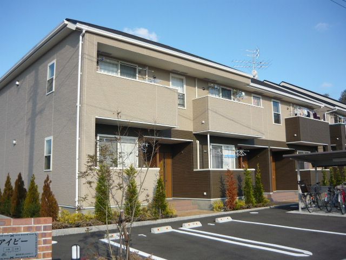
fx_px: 330
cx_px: 173
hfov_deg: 55.4
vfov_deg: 42.9
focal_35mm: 33
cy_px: 130
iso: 100
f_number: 8
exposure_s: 1/125
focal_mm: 5.5
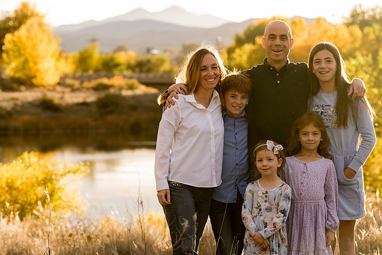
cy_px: 128
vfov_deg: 8.4
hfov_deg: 12.6
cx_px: 191
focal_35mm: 163
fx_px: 1730
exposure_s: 1/250
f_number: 6.3
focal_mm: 163
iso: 640
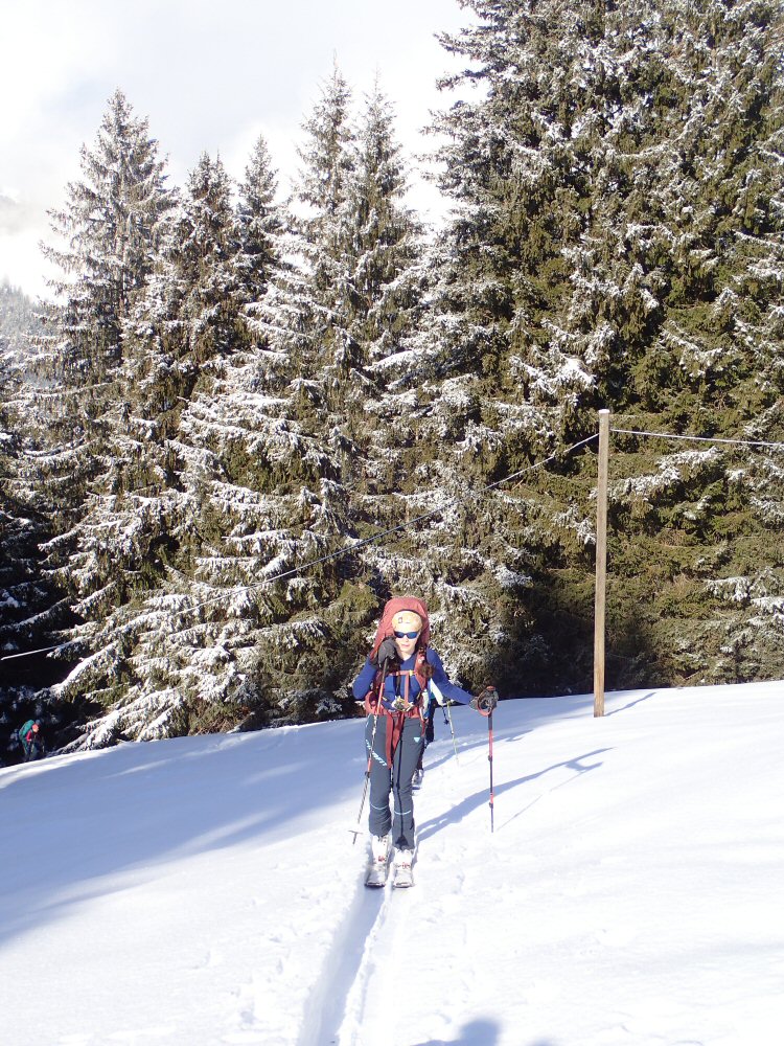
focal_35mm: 46
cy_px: 523
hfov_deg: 31.5
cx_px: 392
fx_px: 1389
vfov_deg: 41.2
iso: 100
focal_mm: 8.41
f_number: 4.5
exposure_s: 1/500
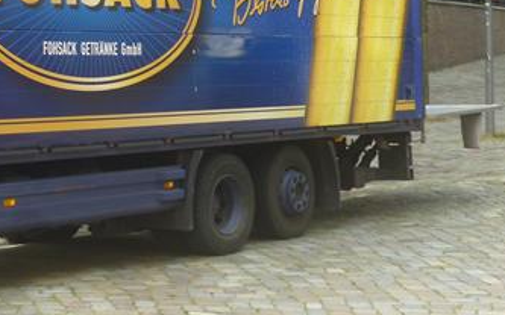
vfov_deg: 11.5
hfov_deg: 18.1
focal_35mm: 112
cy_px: -29
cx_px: -6
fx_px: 1541
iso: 100
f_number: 4.1
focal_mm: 7.9
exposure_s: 1/100
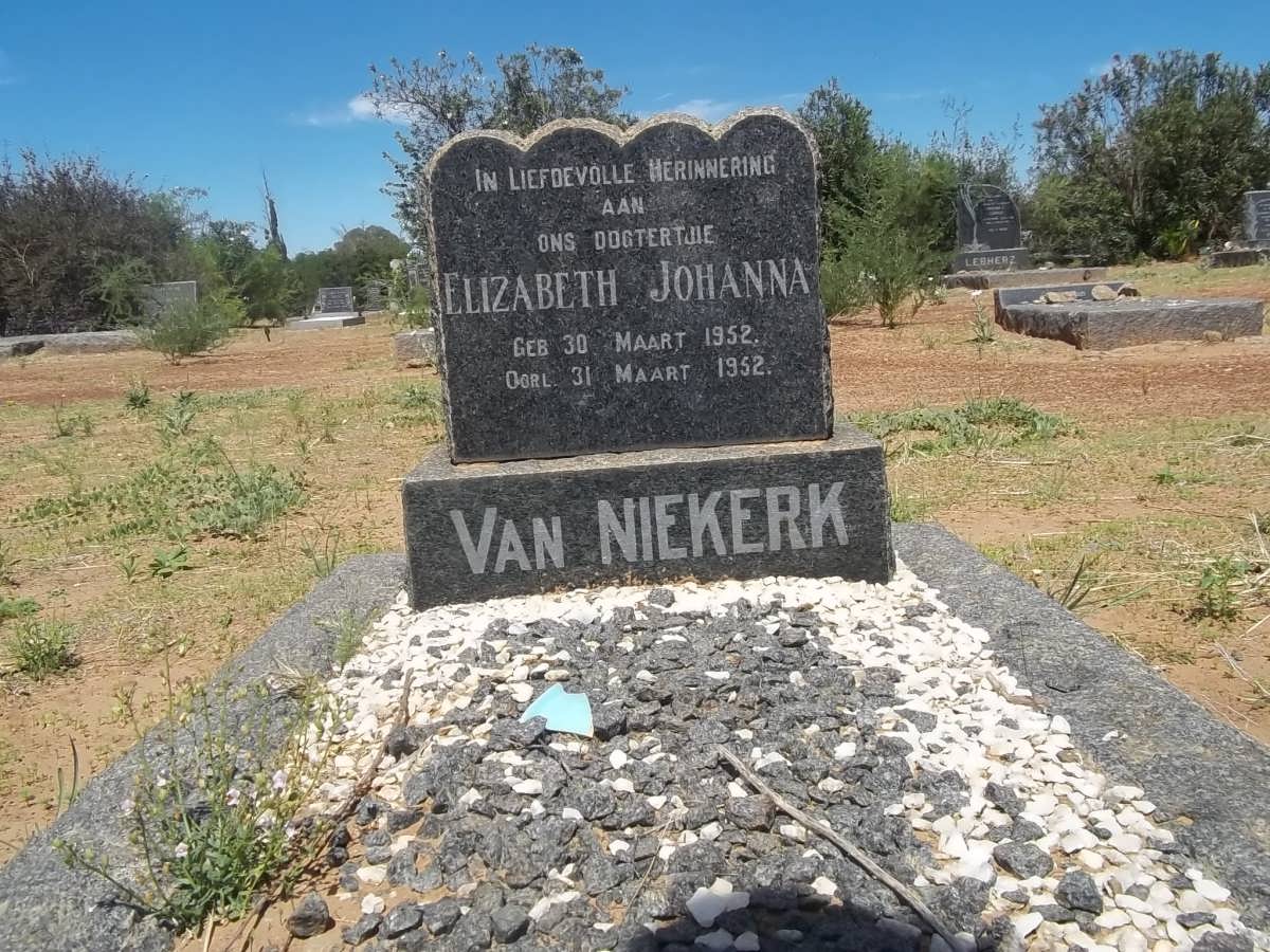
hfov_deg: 56.8
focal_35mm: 32
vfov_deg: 44.2
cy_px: 476
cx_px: 635
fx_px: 1174
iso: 80
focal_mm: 5.7
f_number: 5.5
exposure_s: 1/500
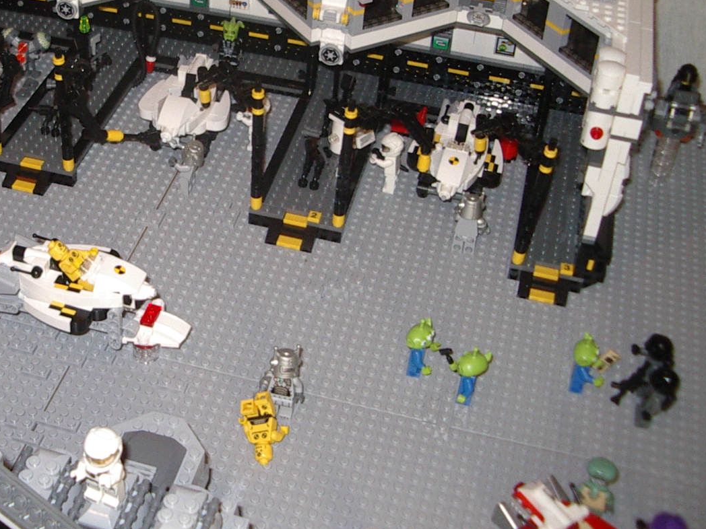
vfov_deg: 25.1
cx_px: 169
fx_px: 1183
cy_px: 176
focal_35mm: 58
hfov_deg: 32.5
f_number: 2.6
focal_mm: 5.8
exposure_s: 1/60
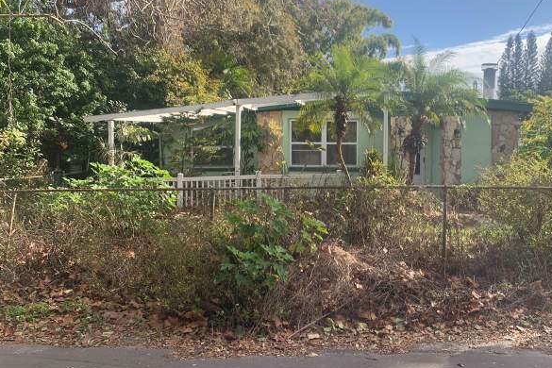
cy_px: 157
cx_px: 345
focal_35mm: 37
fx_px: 567
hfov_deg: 51.3
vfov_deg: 35.9
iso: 25
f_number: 1.8
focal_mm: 4.25
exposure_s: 1/1634
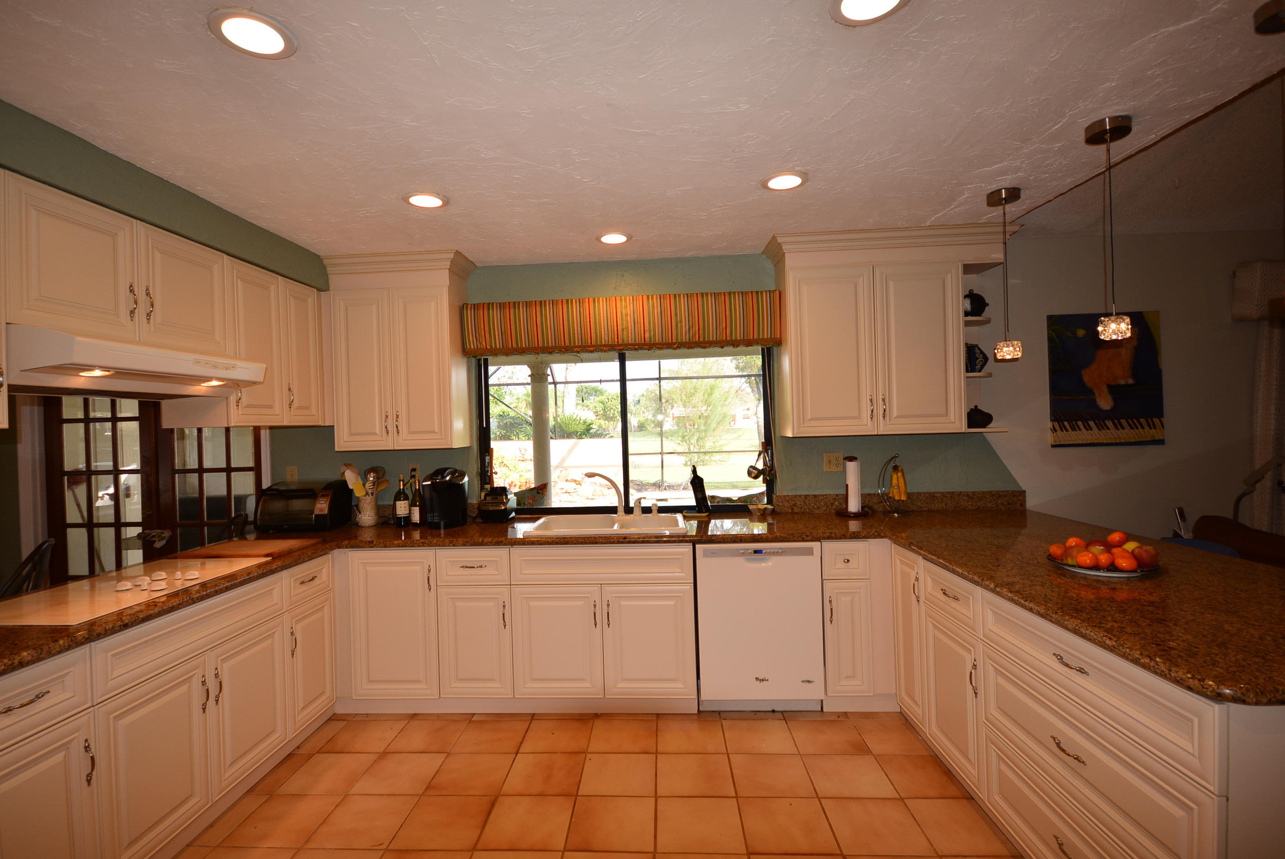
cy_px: 417
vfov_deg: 73.8
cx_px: 629
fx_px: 572
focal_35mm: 16
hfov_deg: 96.7
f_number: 4
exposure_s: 1/100
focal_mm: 10
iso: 200
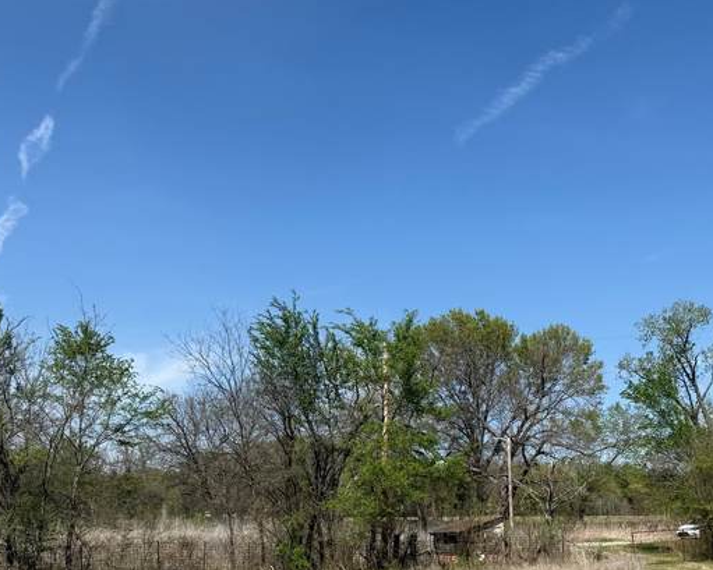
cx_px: 484
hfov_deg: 41.4
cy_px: 464
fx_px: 929
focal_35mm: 44
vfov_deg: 33.1
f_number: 1.78
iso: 80
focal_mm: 6.76
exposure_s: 1/5319
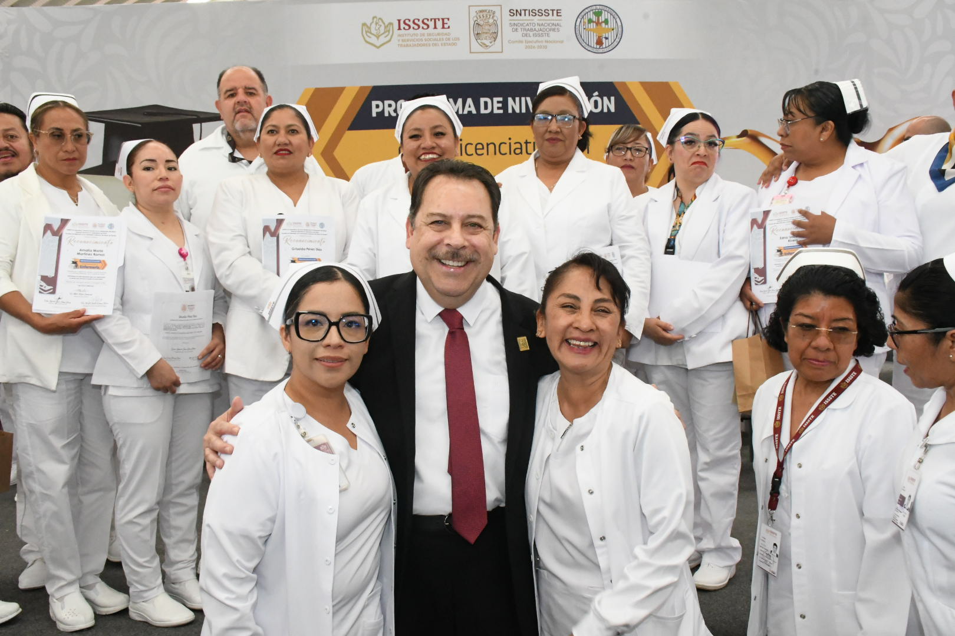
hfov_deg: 57.2
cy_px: 318
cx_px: 478
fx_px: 875
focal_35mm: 33
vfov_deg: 40.0
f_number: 16
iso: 6400
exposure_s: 1/160
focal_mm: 22
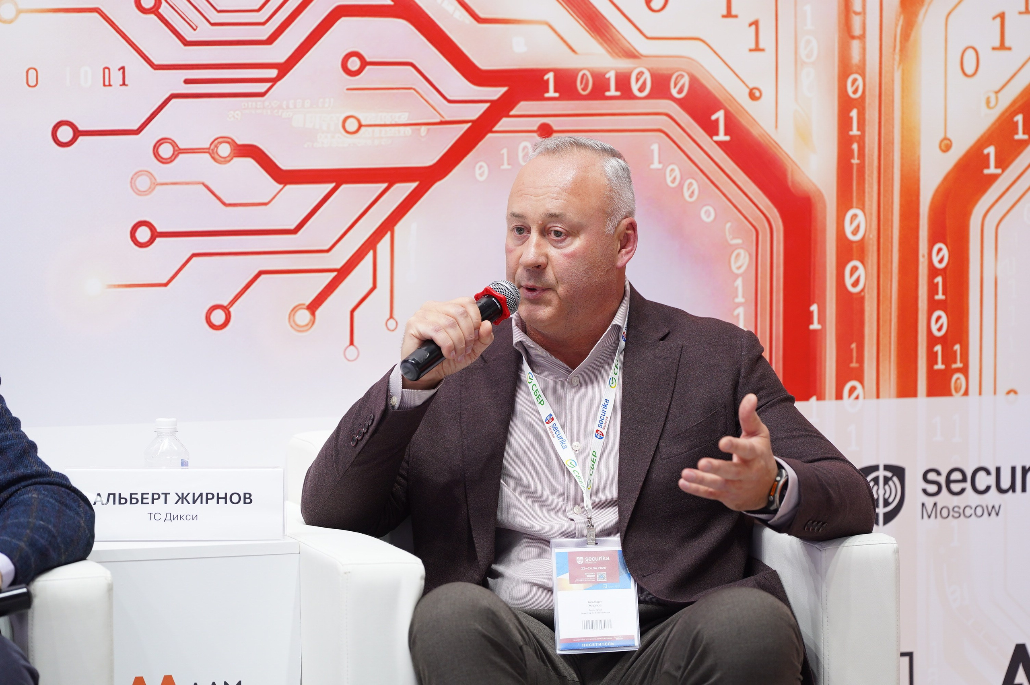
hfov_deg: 10.3
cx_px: 515
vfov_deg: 6.9
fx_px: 5717
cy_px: 342
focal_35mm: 200
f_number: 3.2
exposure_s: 1/100
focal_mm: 200
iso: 640
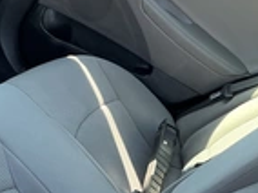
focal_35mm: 79
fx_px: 588
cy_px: 215
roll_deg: -32.3
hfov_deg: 24.5
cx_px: 64
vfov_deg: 17.9
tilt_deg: -31.4
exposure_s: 1/122
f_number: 1.8
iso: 64
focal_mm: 3
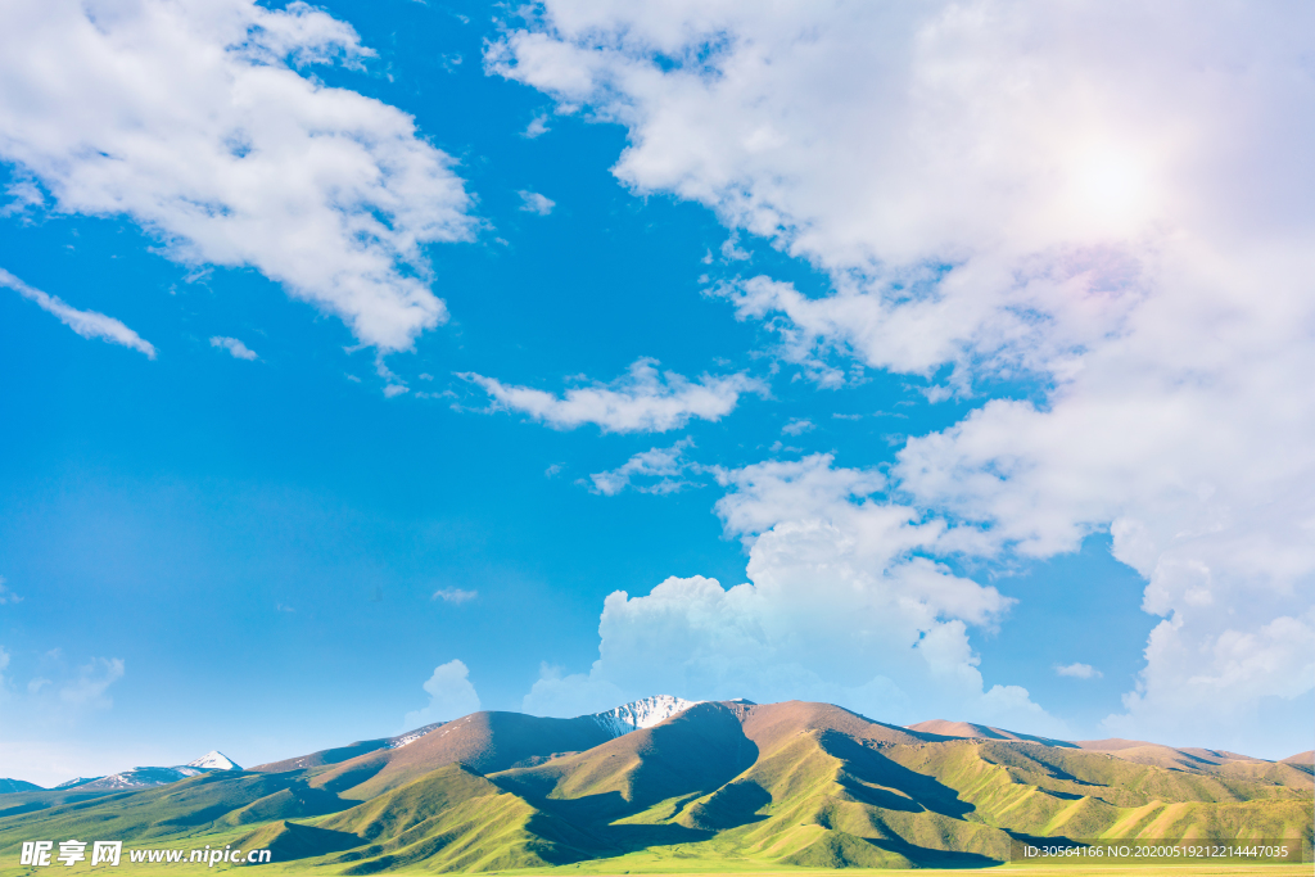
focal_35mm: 35
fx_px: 1279
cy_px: 438
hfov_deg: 54.4
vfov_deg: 37.9
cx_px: 658
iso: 100
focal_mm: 35
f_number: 8
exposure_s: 1/1000
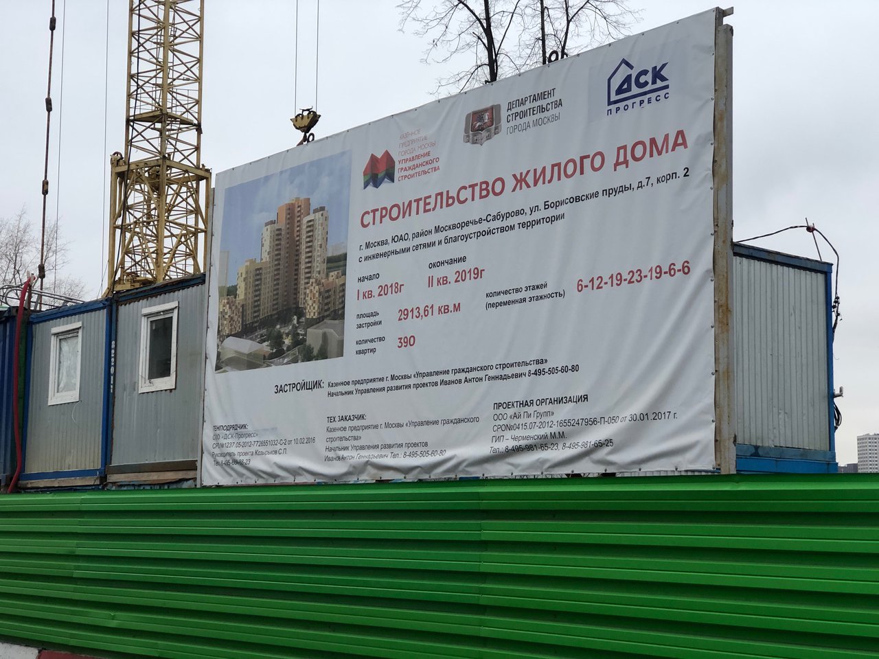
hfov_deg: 33.8
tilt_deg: +7.9
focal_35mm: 57
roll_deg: -0.9
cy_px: 330
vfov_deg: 25.7
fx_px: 1447
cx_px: 440
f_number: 2.8
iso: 160
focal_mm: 6.6
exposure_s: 1/120
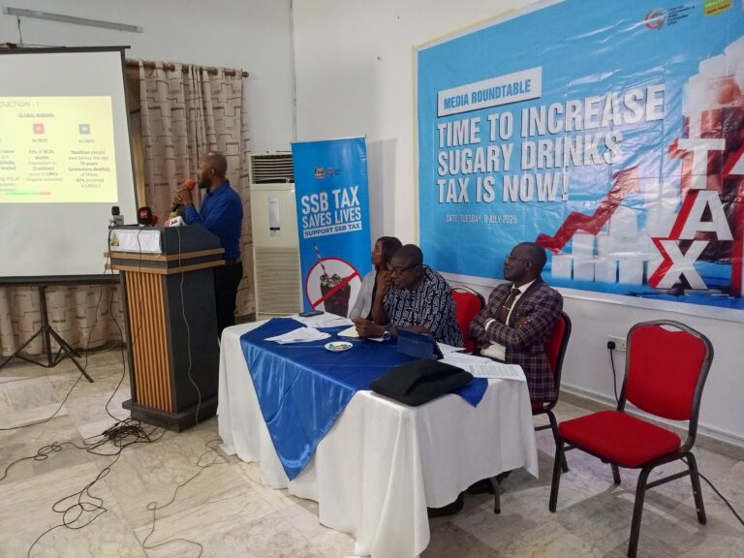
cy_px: 279
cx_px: 372
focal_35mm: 25
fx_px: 537
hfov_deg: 69.4
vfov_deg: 54.9
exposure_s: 1/50
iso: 855
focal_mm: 4.69
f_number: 1.79
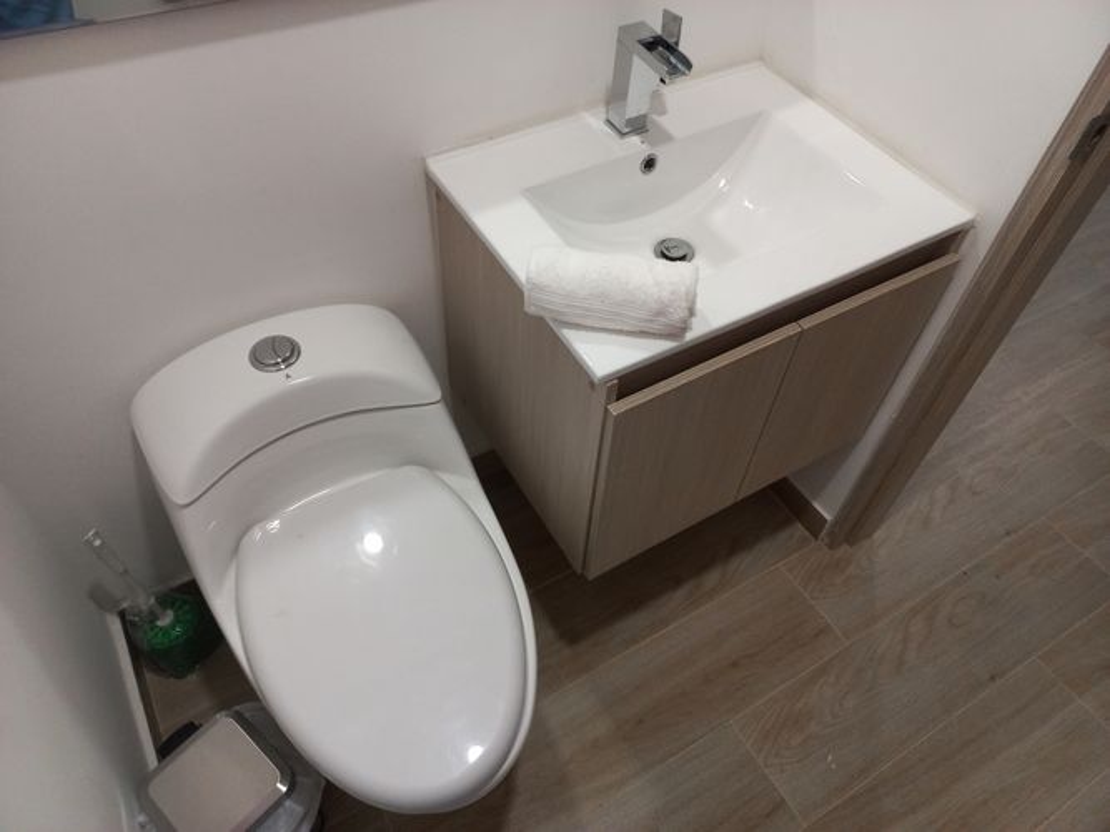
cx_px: 555
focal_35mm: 25
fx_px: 802
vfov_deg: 54.9
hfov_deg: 69.4
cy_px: 416
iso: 200
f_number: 1.8
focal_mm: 4.6
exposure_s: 1/33
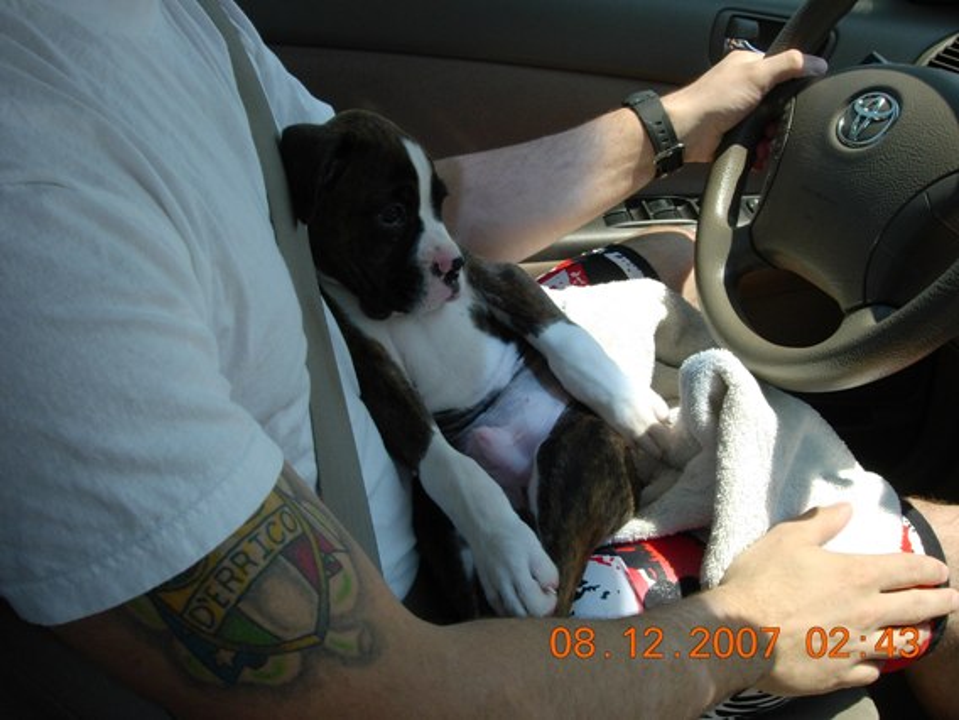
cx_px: 480
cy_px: 360
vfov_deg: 37.7
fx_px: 1053
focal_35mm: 38
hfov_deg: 49.0
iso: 79
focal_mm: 7.8
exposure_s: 1/384
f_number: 4.8
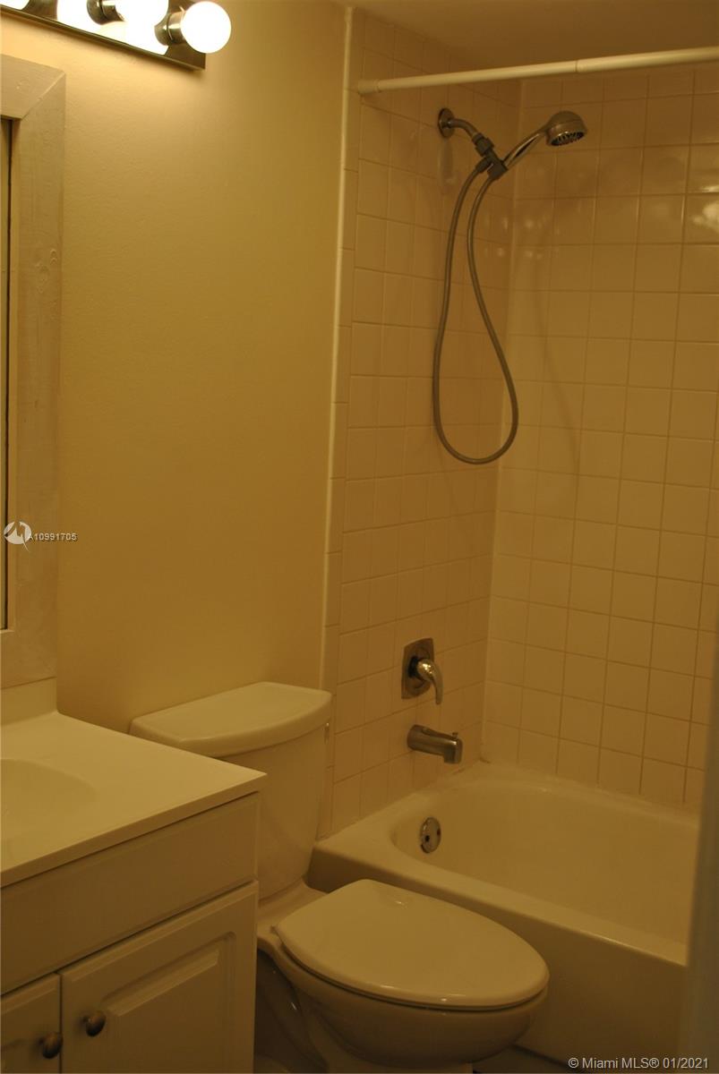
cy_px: 537
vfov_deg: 46.4
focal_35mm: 42
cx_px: 360
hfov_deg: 32.0
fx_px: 1255
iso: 200
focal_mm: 28
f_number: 4.5
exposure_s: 1/80
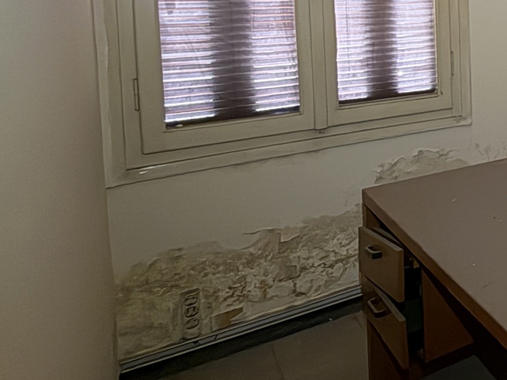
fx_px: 601
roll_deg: -0.8
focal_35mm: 41
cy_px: 19
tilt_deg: -4.4
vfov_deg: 32.9
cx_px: 703
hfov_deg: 31.4
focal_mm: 2.22
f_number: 2.2
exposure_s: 1/40
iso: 640
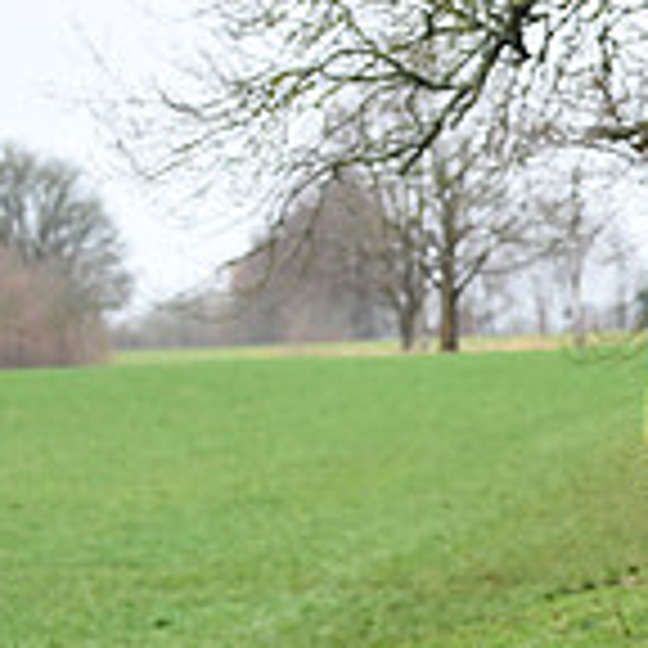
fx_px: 6227
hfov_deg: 5.8
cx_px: 1251
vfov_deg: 5.9
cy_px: 580
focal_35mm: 294
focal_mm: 86
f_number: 3.2
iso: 1600
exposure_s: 1/1250
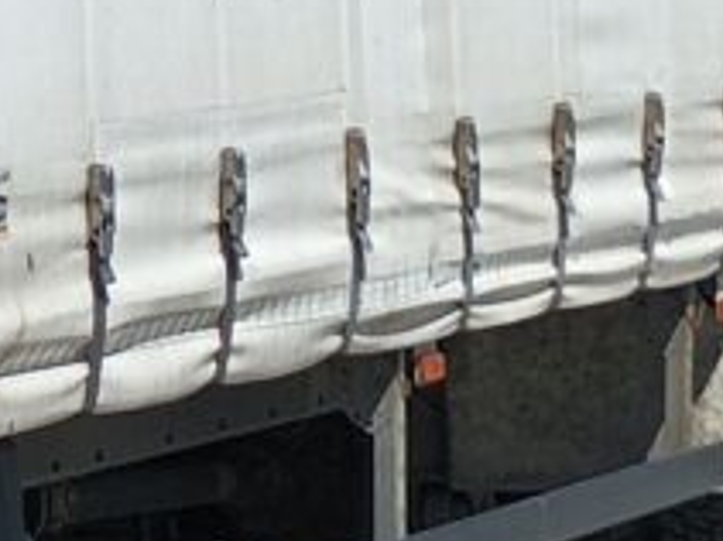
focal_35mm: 274
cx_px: -696
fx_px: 5720
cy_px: -14
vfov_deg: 5.4
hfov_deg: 7.0
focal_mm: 4.26
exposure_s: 1/812
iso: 50
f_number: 1.8
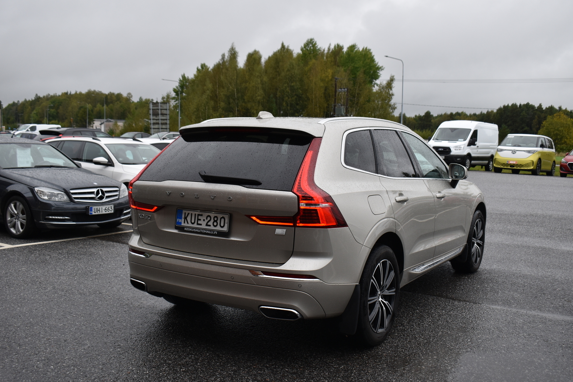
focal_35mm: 37
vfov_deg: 35.9
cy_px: 193
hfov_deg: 51.9
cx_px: 285
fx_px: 589
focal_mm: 24
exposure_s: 1/180
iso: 200
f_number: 5.6
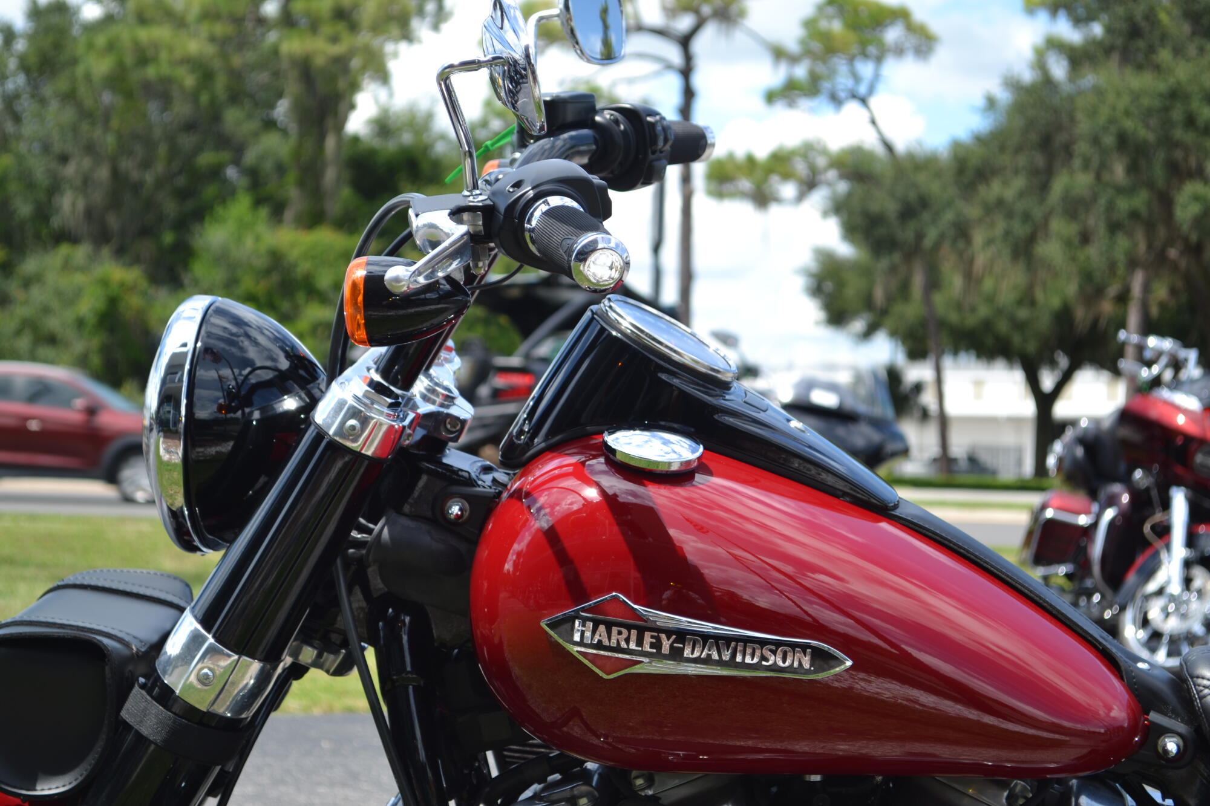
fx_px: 2772
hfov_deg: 24.6
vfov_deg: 16.6
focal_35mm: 82
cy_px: 403
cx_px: 605
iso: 100
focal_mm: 55
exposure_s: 1/200
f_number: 6.3
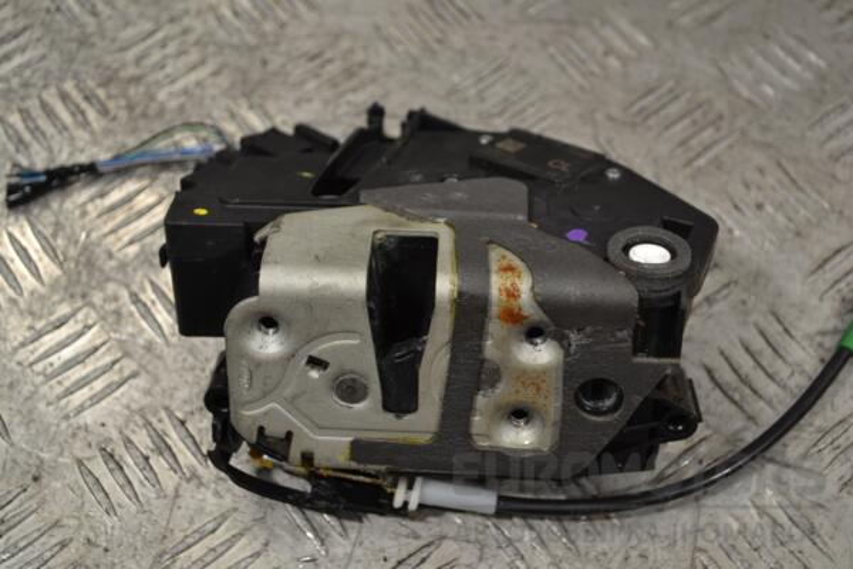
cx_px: 426
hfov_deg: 37.9
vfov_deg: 25.8
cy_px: 284
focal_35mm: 52
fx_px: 1244
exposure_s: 1/30
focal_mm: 35
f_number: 5
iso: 110
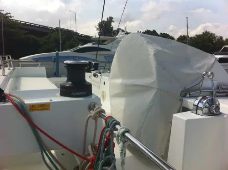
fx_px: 230
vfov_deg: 40.6
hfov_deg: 52.7
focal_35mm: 35
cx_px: 114
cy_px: 85
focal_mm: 3.85
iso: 80
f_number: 2.8
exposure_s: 1/2320
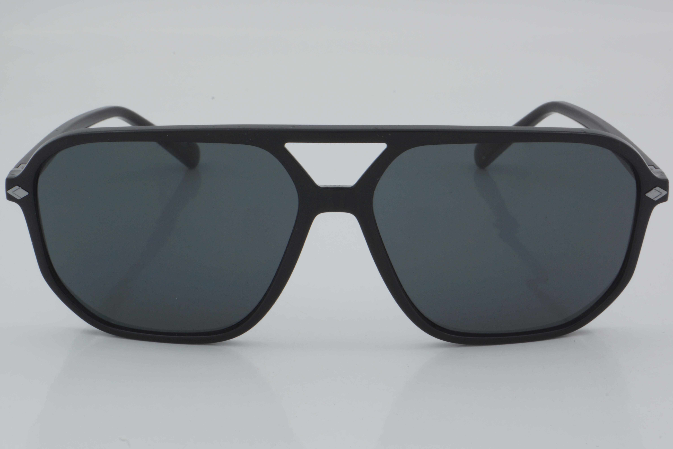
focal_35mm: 75
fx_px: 1402
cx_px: 336
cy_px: 224
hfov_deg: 27.0
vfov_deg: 18.2
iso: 100
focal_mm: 50
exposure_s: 1/4
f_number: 32
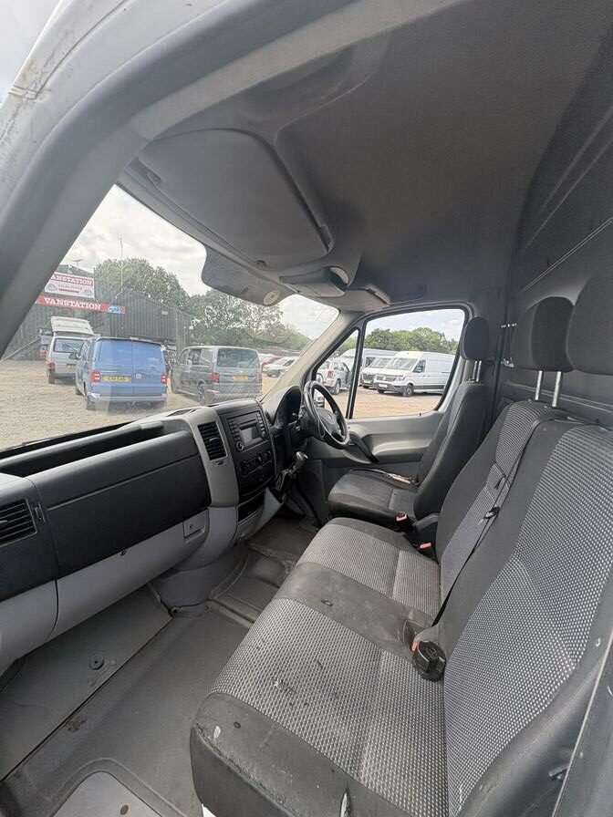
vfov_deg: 102.1
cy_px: 408
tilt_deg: -13.1
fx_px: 331
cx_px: 306
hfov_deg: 85.7
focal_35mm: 14
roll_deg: -3.2
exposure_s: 1/430
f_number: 2.2
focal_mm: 2.22
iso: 64
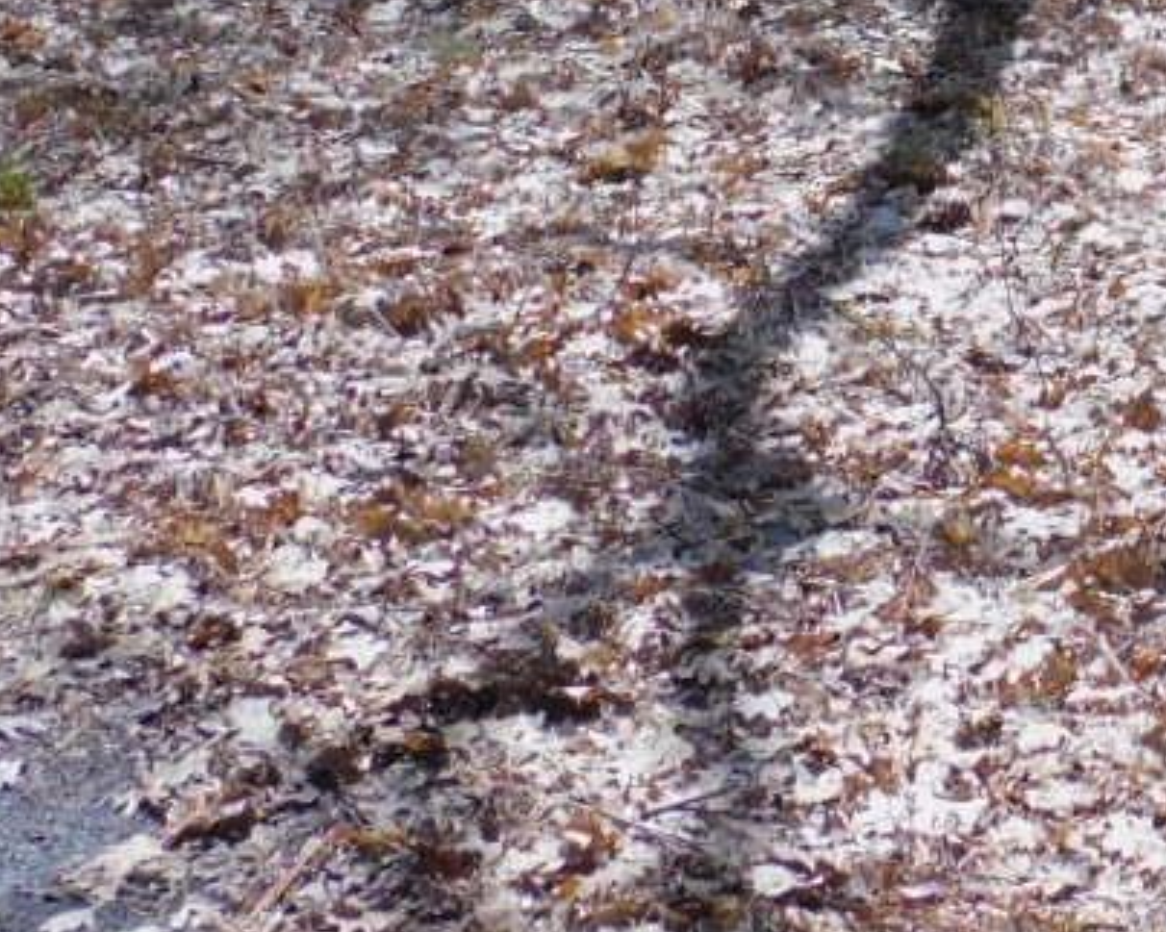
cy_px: -358
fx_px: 4002
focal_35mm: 116
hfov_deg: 16.0
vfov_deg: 12.8
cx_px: 1328
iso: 125
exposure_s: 1/800
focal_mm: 5.4
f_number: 3.5
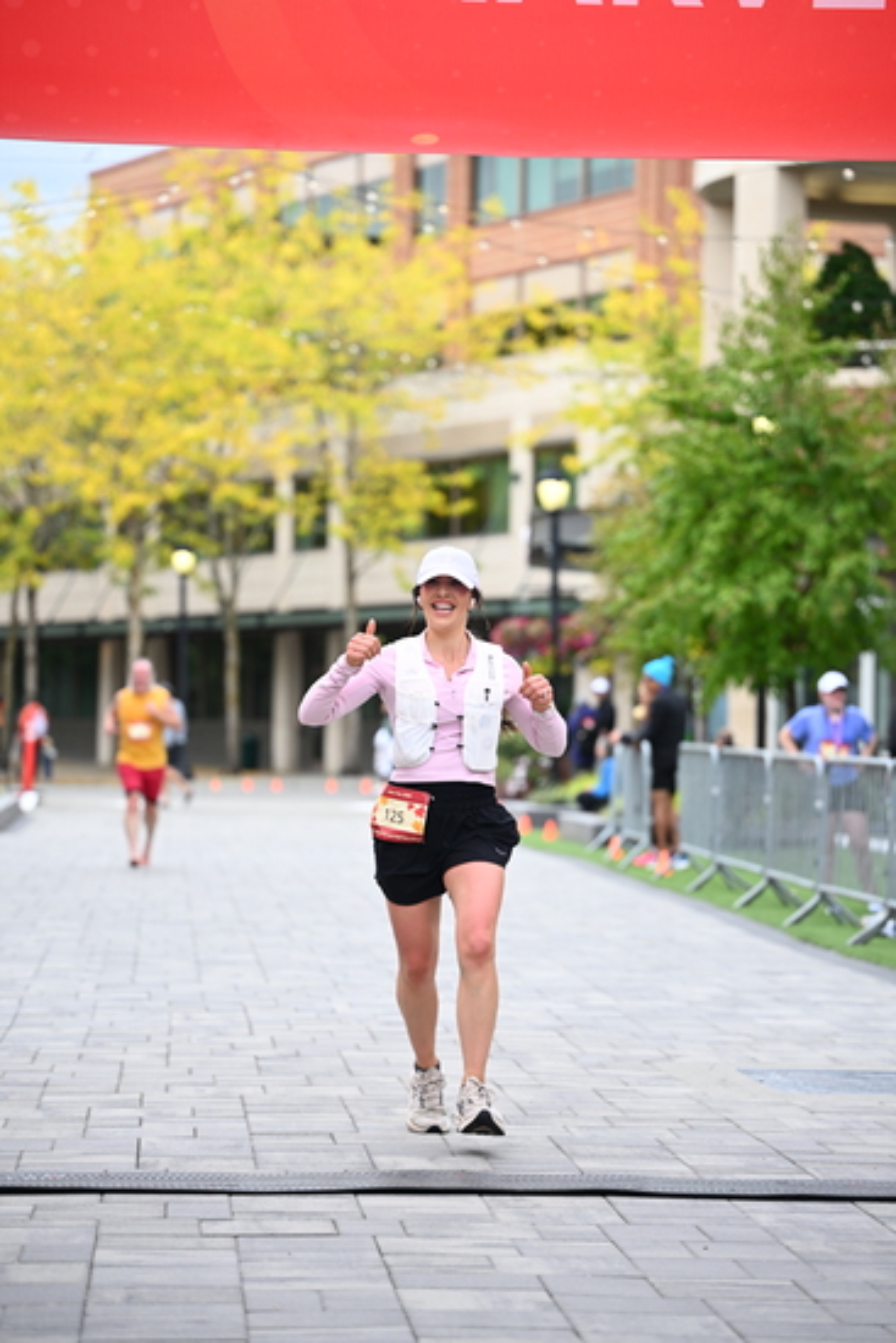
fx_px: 4104
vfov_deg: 18.6
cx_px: 448
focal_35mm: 110
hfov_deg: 12.5
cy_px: 672
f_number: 2.8
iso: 640
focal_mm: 110
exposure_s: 1/2000
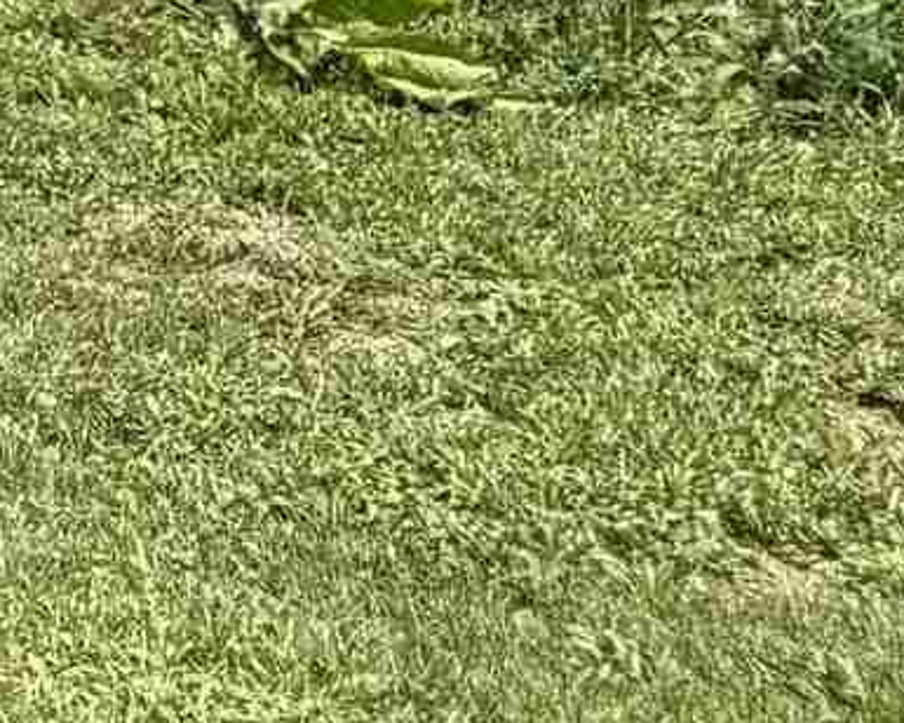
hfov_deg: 8.8
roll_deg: -0.4
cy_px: -1148
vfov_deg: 7.6
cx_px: -1618
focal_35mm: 187
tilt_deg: +2.1
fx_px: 5003
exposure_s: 1/4405
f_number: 1.78
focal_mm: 6.76
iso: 80
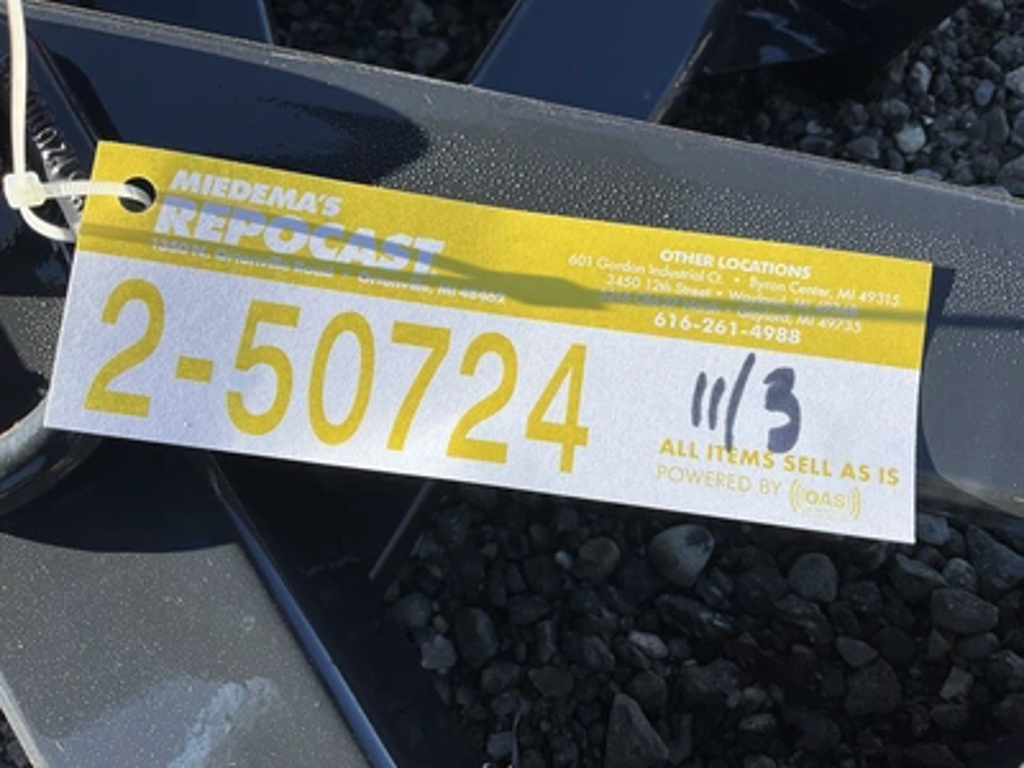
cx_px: 512
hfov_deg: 61.7
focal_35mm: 29
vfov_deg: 48.2
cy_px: 384
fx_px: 858
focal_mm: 3
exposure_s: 1/1121
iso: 25
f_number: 1.8
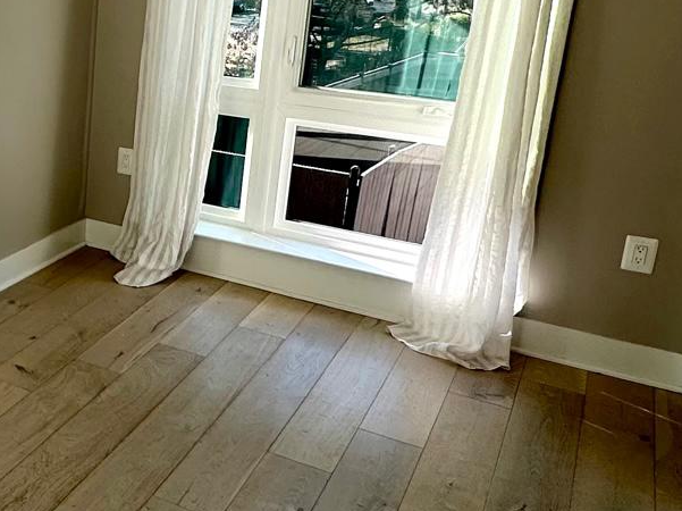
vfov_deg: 30.6
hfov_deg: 34.6
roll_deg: -0.5
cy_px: 174
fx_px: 925
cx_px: -77
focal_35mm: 47
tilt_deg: -18.1
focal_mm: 2.22
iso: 40
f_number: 2.2
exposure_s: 1/498
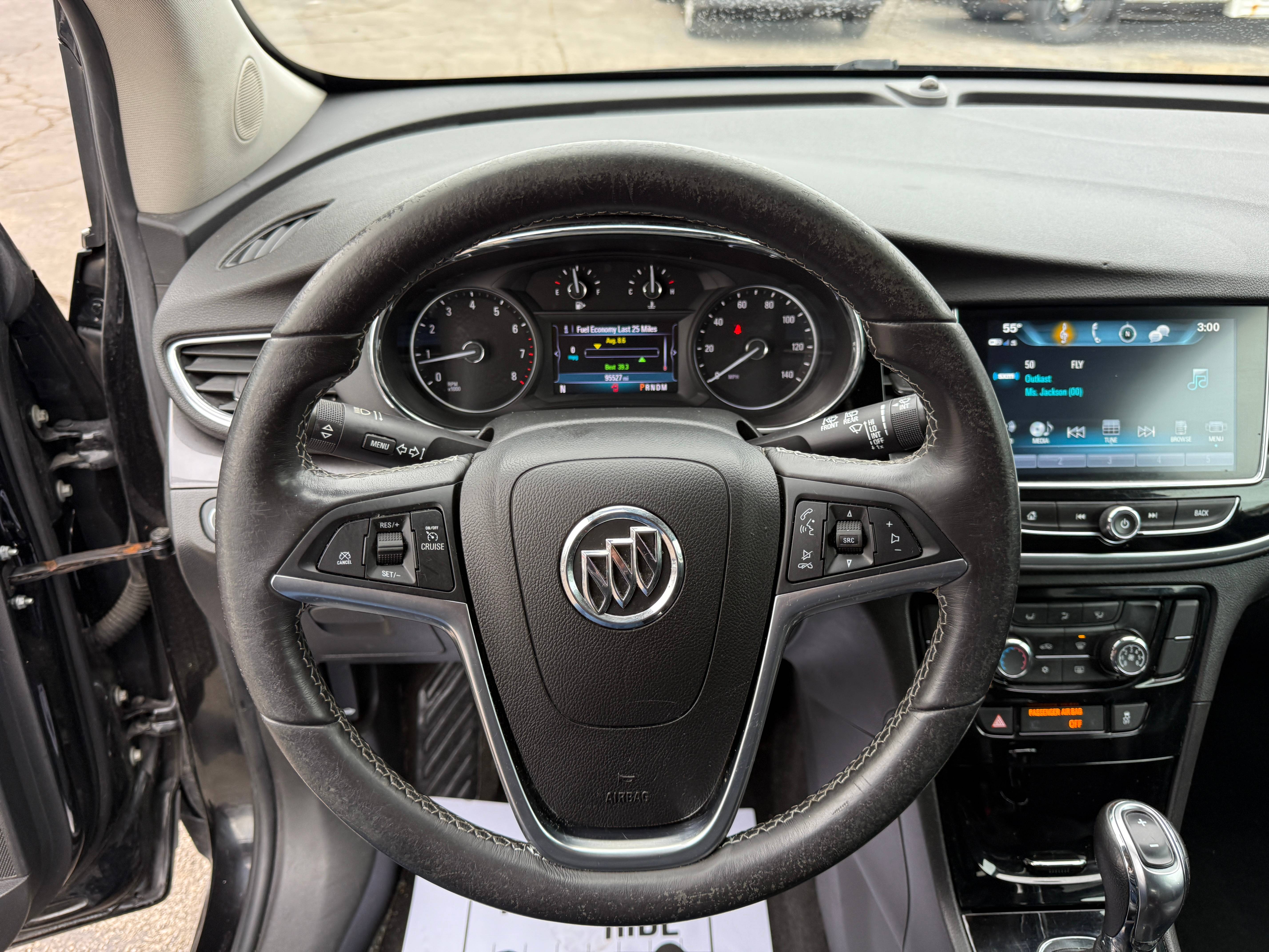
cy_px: 476
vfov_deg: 56.8
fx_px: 880
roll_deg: -1.3
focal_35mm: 24
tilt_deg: -33.4
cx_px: 634
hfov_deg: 71.6
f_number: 1.78
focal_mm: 6.76
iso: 125
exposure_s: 1/121
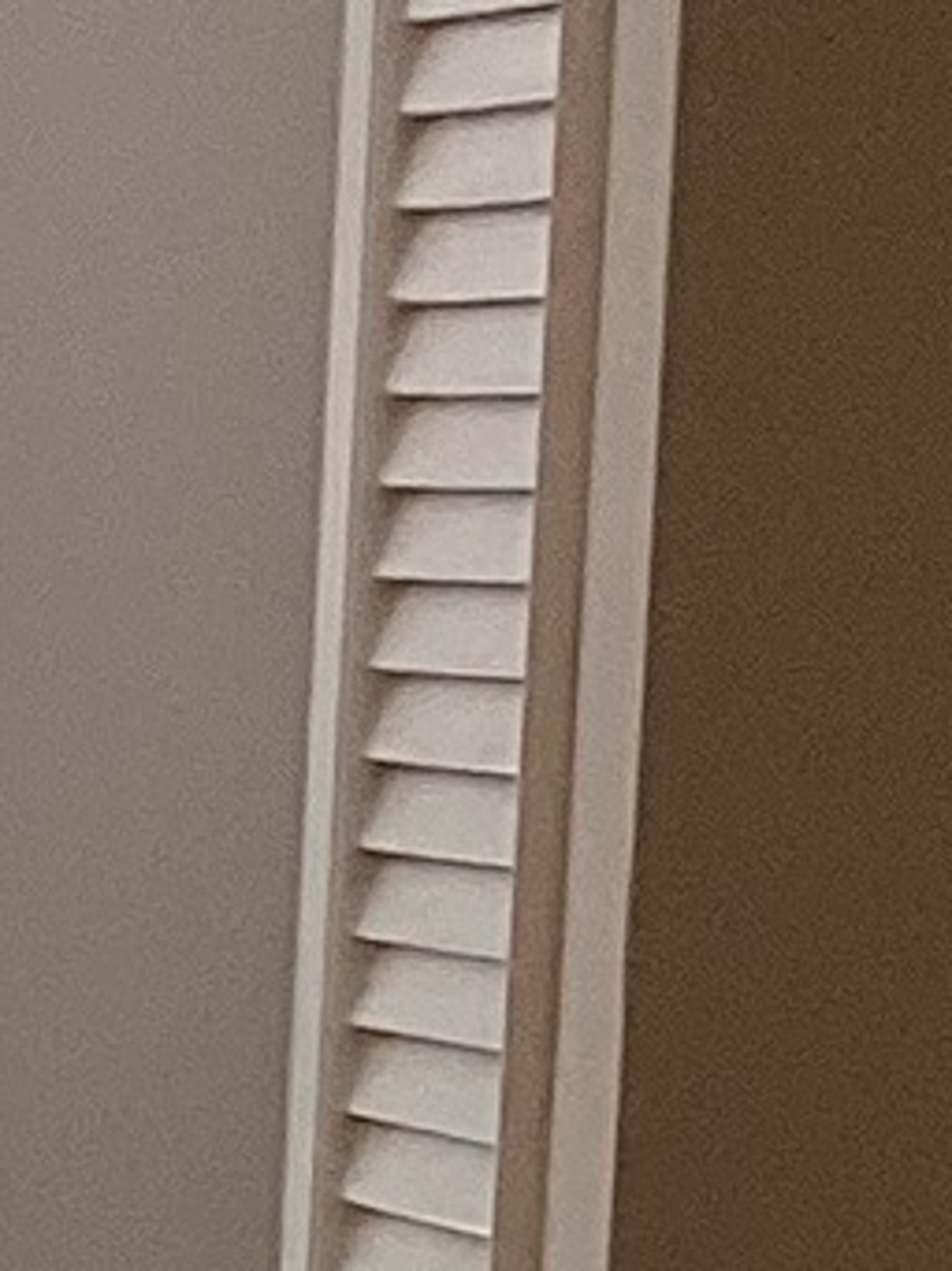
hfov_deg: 6.4
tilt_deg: -18.9
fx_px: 7673
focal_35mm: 209
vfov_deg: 8.7
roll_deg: +3.4
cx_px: -2027
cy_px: 2977
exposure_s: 1/120
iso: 64
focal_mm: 3.3
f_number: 2.4
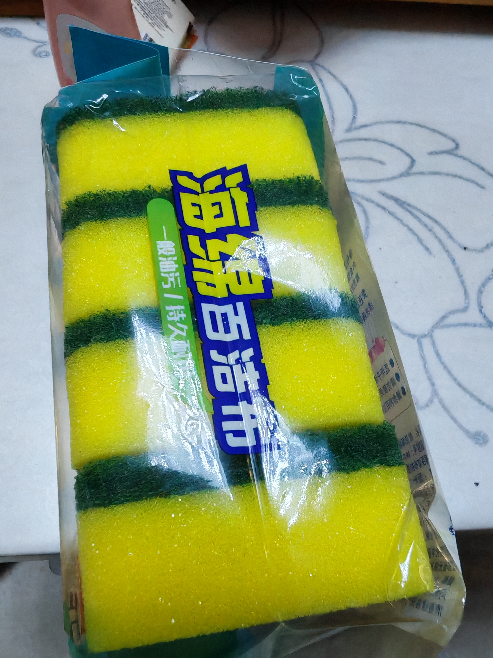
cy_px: 329
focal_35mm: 26
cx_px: 246
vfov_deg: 67.3
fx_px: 494
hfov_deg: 53.1
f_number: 2.2
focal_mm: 1.96
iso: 500
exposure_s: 1/50
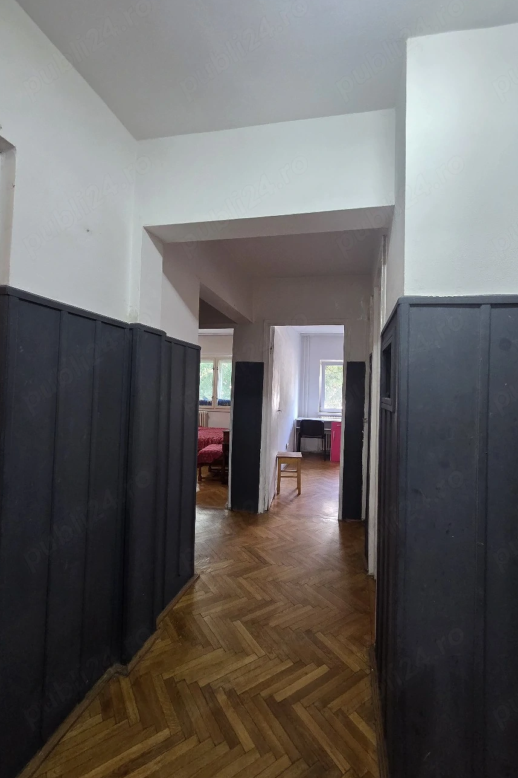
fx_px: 302
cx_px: 283
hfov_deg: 81.0
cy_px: 385
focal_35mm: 14
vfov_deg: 104.3
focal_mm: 2.2
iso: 250
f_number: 2.2
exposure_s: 1/50.3
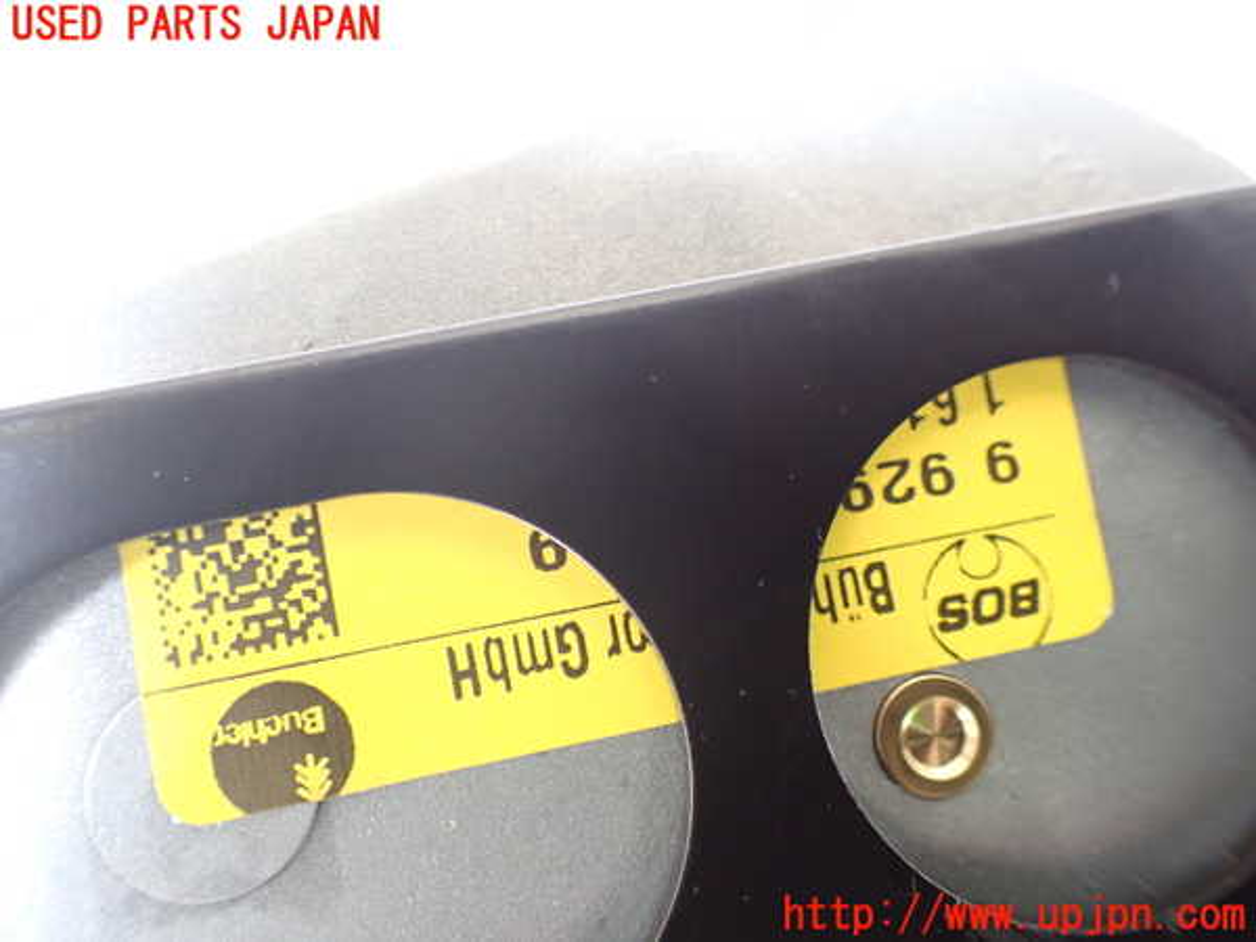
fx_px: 1089
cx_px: 628
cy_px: 471
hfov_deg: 60.0
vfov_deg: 46.8
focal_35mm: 30
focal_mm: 5.4
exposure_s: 1/80
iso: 800
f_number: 2.3
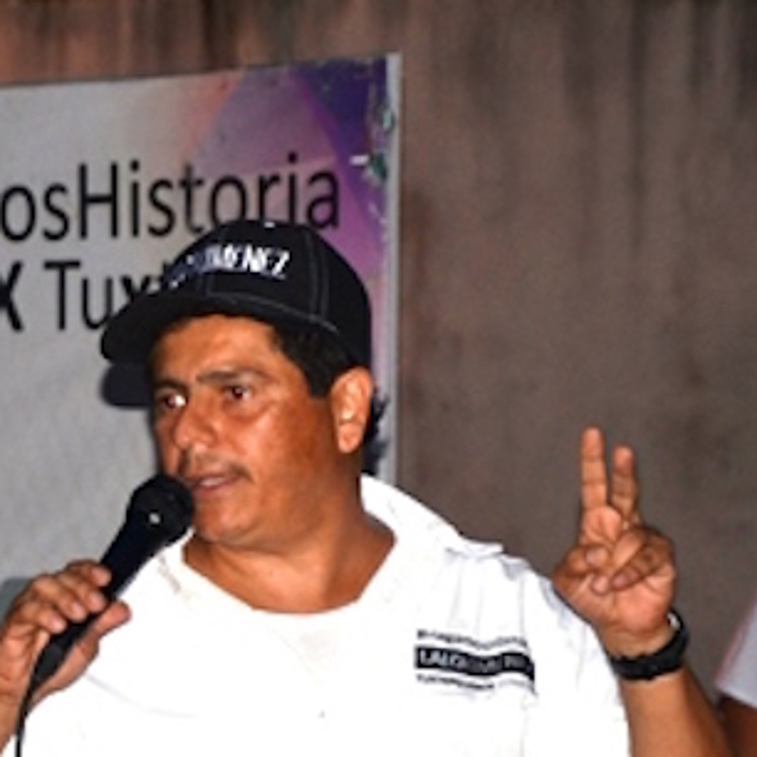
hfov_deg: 5.0
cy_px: 653
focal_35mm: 349
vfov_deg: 5.0
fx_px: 8637
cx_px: -59
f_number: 5.6
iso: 800
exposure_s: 1/60
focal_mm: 105
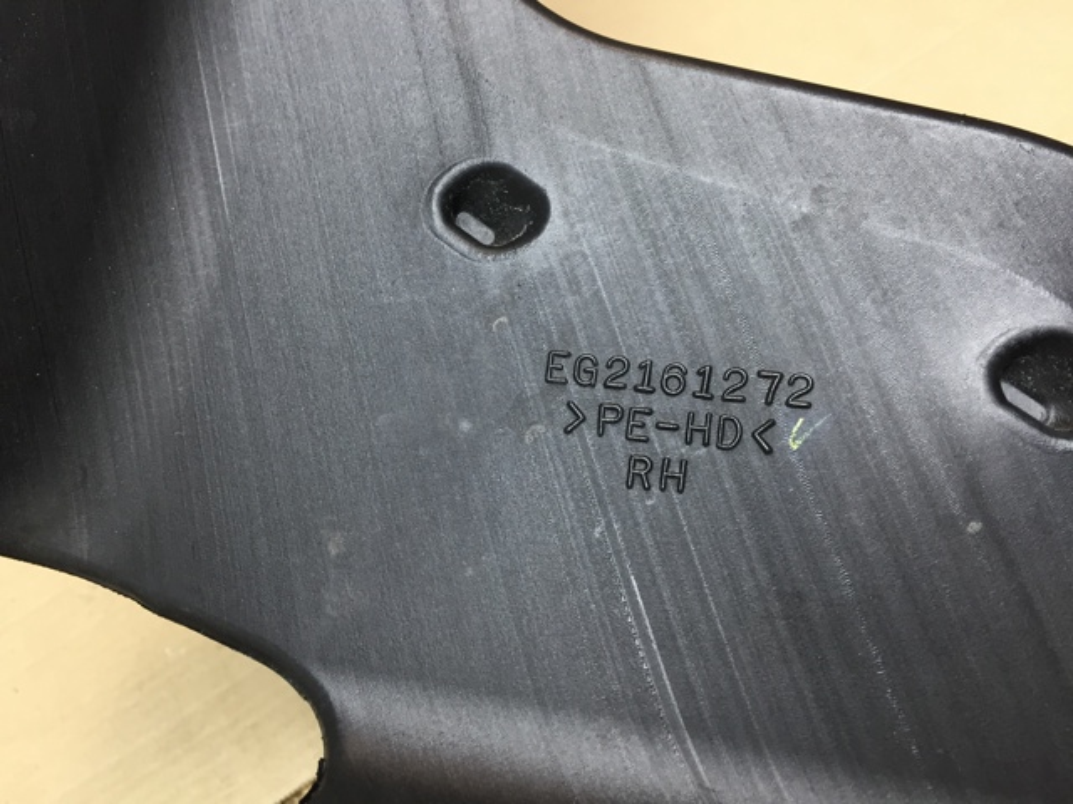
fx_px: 899
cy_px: 402
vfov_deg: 48.2
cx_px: 536
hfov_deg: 61.7
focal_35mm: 29
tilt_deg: -53.9
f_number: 2.2
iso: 100
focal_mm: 4.15
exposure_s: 1/33
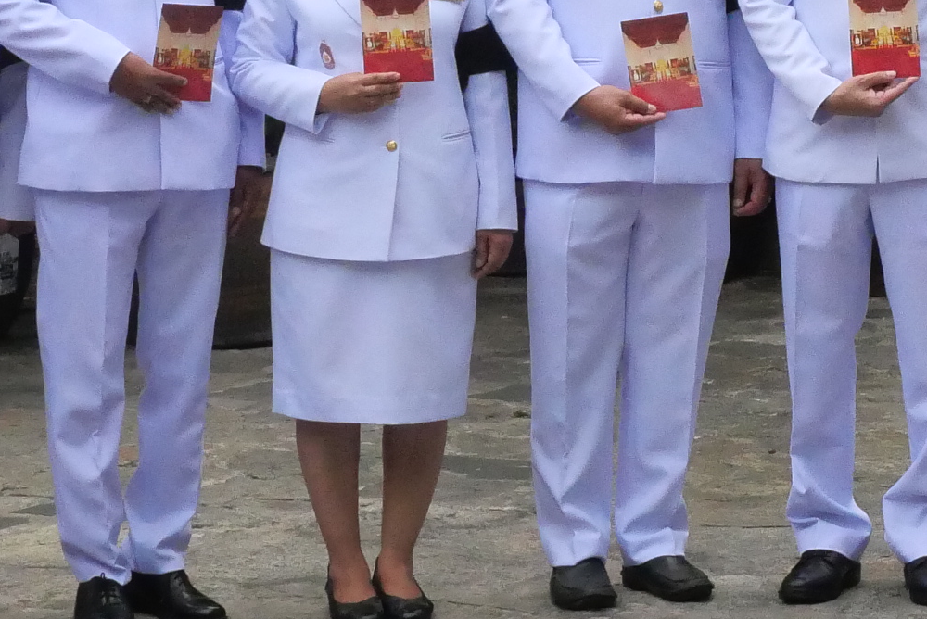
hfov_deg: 11.9
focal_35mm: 167
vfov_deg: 8.2
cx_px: 1264
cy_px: 125
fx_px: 4303
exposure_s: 1/4000
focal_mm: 22
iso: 3200
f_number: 9
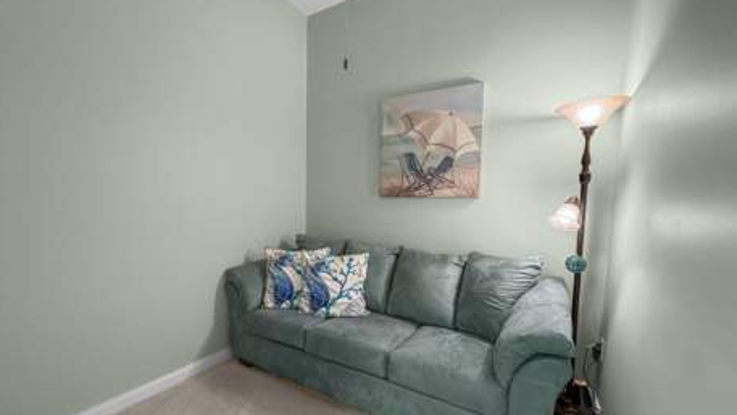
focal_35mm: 16
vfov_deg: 66.9
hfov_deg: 99.3
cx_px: 358
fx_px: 313
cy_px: 228
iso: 320
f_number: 2.2
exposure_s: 1/60
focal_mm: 2.22
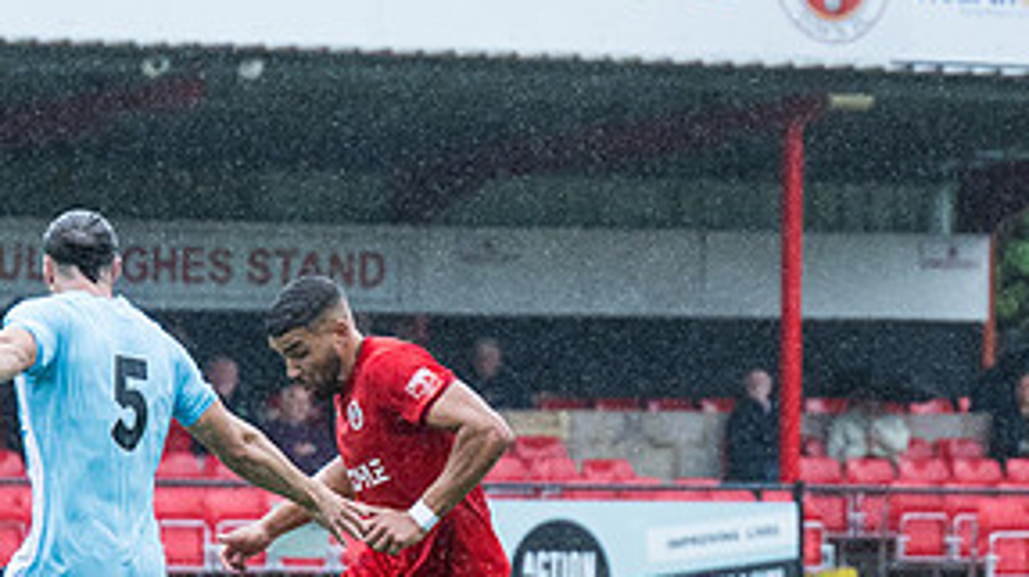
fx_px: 12952
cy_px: 391
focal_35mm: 475
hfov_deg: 4.5
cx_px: 264
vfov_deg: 2.6
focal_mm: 135
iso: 1000
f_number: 4
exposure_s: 1/3200
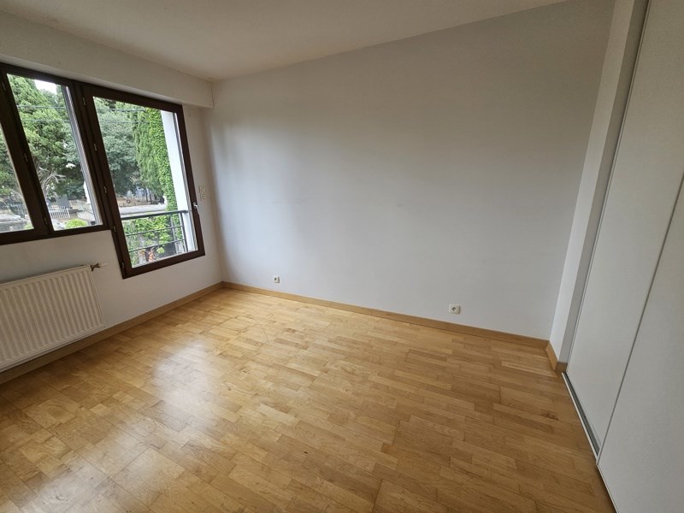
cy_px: 256
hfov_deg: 106.2
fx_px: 257
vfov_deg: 89.9
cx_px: 342
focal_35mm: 13
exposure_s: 1/100
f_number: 2.2
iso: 64
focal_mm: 2.2
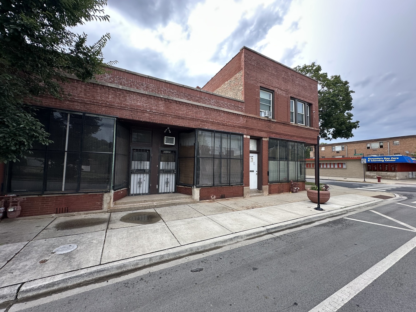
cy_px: 156
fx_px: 168
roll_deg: -1.2
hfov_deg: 102.1
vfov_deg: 85.7
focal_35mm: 14
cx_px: 208
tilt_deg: +4.0
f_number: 2.2
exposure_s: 1/99
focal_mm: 2.22
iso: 100
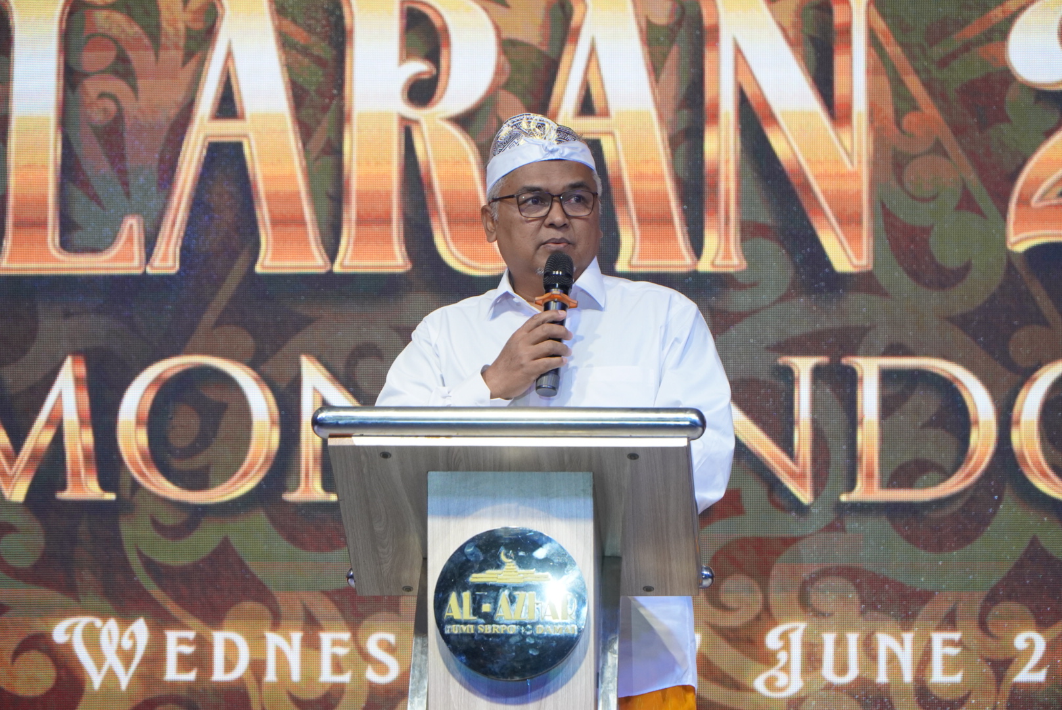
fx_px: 4649
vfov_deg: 8.7
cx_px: 531
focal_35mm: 158
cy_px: 355
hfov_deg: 13.0
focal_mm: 105
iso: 1000
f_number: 4
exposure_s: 1/200
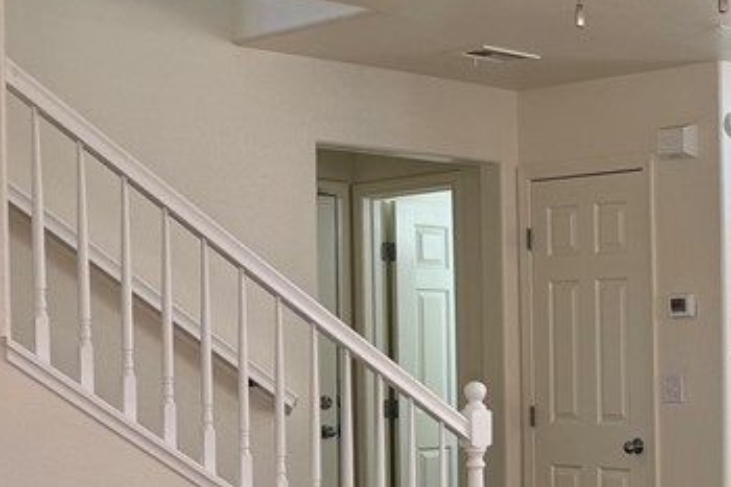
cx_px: 944
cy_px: 376
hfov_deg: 24.3
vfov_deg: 18.5
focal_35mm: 73
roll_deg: -0.3
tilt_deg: -1.3
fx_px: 1482
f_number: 1.78
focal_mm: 6.76
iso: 80
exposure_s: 1/227
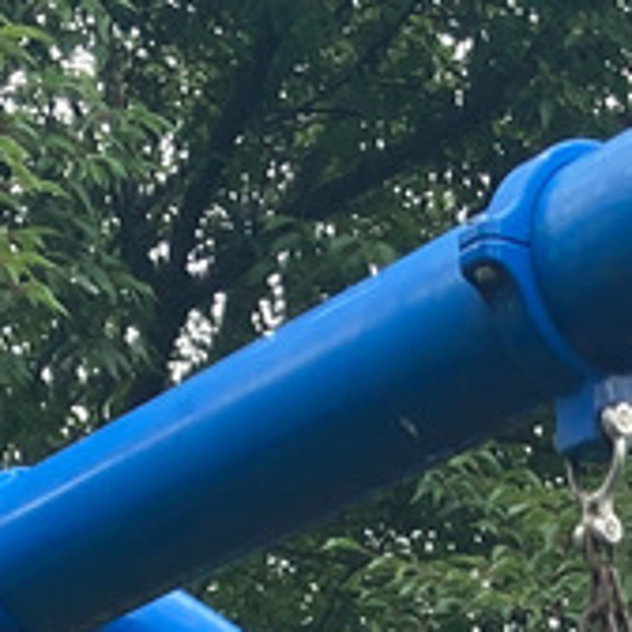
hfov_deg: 9.8
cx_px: 628
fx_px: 3656
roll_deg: +2.0
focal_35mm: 177
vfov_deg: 7.8
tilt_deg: -7.8
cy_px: 2212
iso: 20
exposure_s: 1/140
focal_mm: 3.99
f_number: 1.8
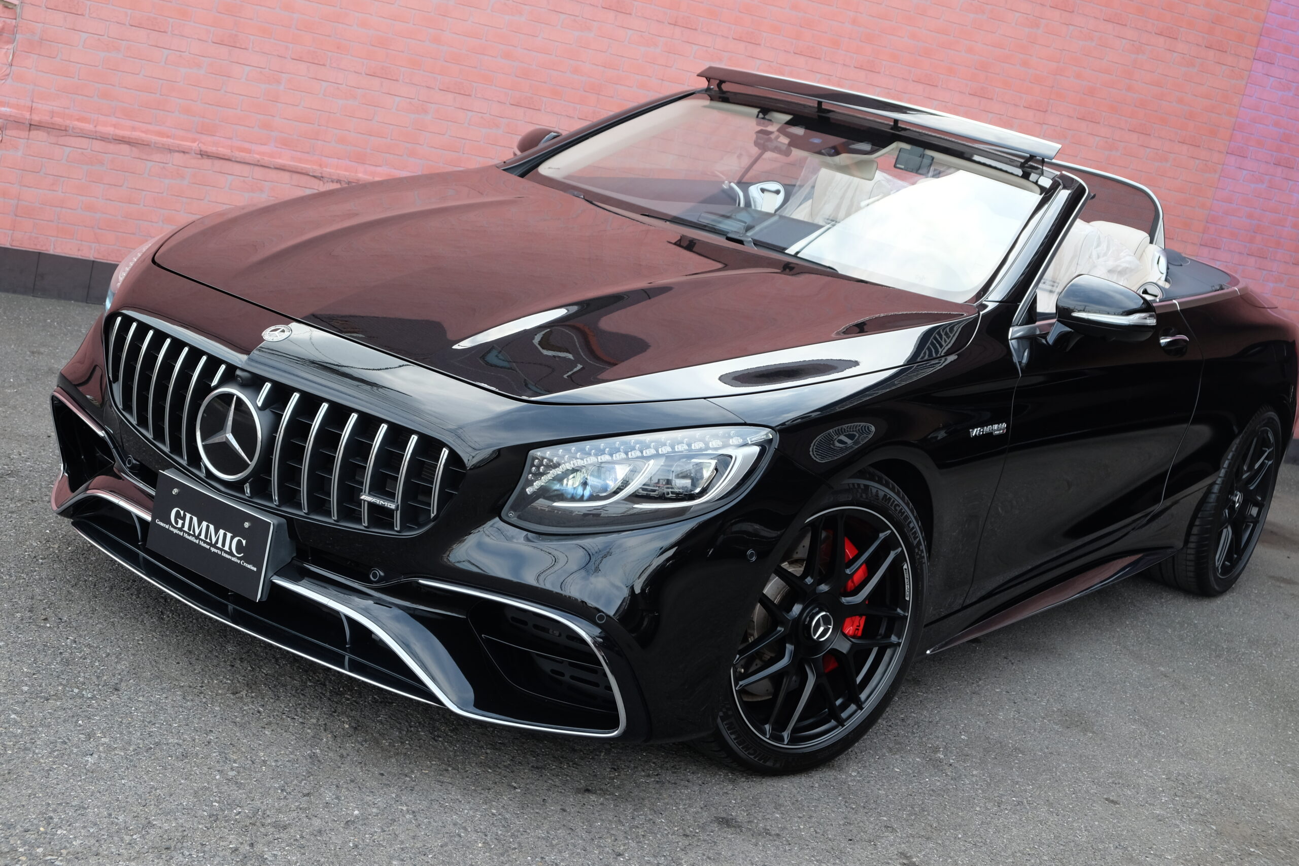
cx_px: 650
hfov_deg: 40.3
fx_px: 1768
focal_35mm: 49
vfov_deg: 27.5
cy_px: 433
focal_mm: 32.9
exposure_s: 1/220
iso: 400
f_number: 5.6
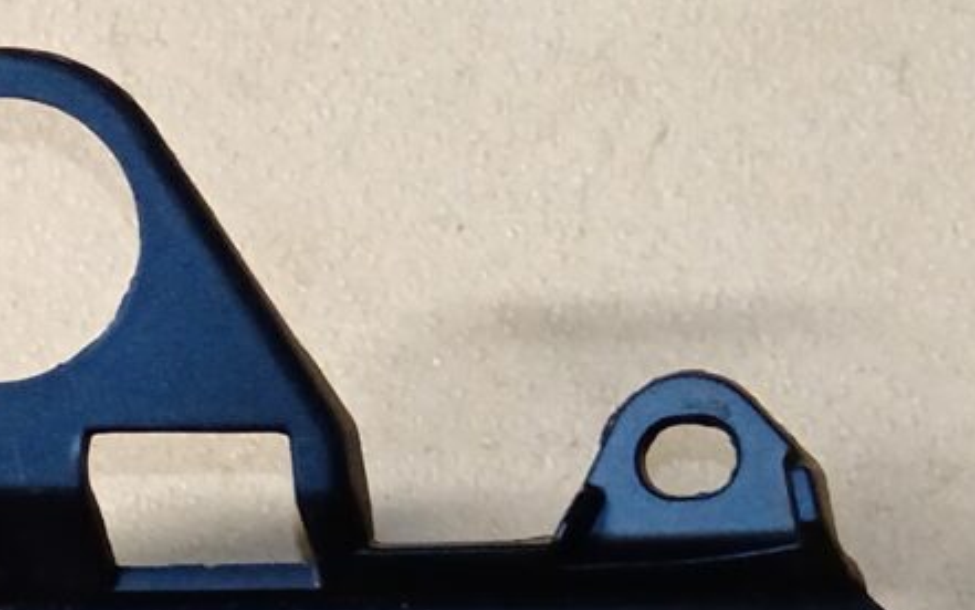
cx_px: -345
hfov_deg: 12.2
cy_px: 1123
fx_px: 4413
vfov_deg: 7.6
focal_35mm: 166
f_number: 1.9
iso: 861
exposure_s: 1/25
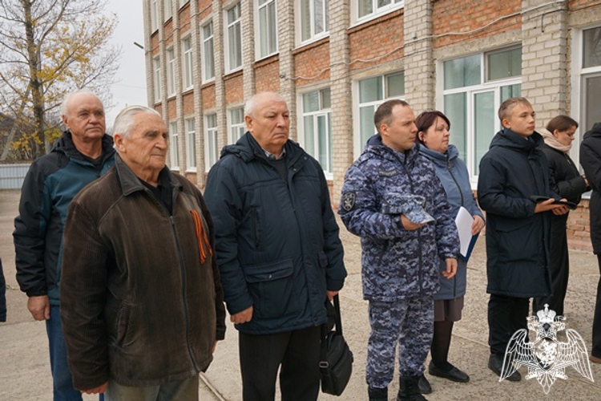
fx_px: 601
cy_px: 200
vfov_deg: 36.9
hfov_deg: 53.1
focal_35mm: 36
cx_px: 300
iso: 100
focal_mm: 24
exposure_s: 1/160
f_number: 4
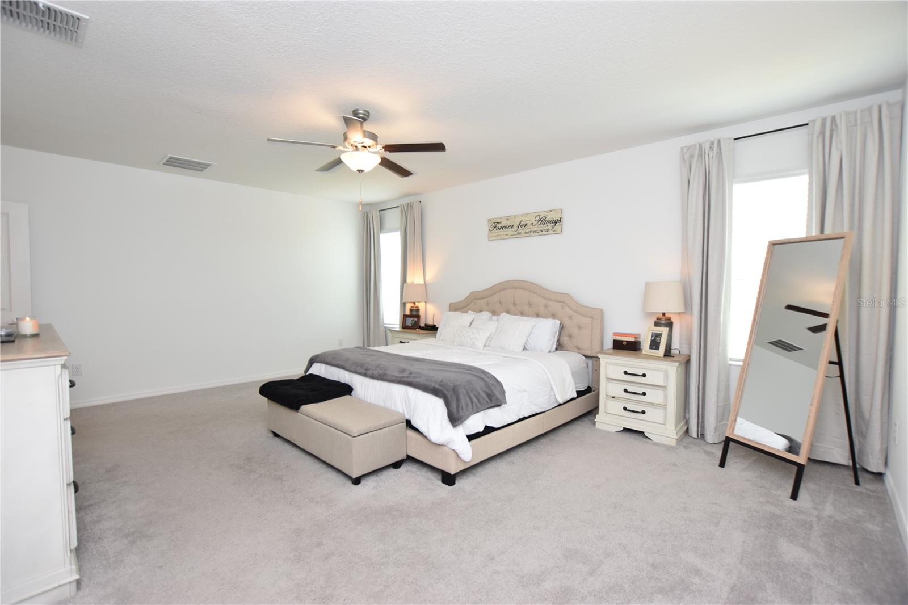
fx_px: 378
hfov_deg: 100.4
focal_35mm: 15
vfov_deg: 77.3
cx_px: 454
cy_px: 302
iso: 200
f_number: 4
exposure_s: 1/60
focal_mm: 10
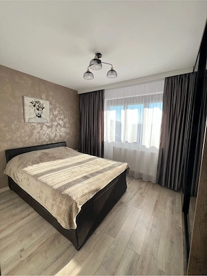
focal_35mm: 13
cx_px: 104
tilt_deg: -6.3
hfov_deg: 89.9
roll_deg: -0.6
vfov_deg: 106.2
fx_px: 104
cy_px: 138
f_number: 1.8
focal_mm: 1.57
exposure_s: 1/151
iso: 32
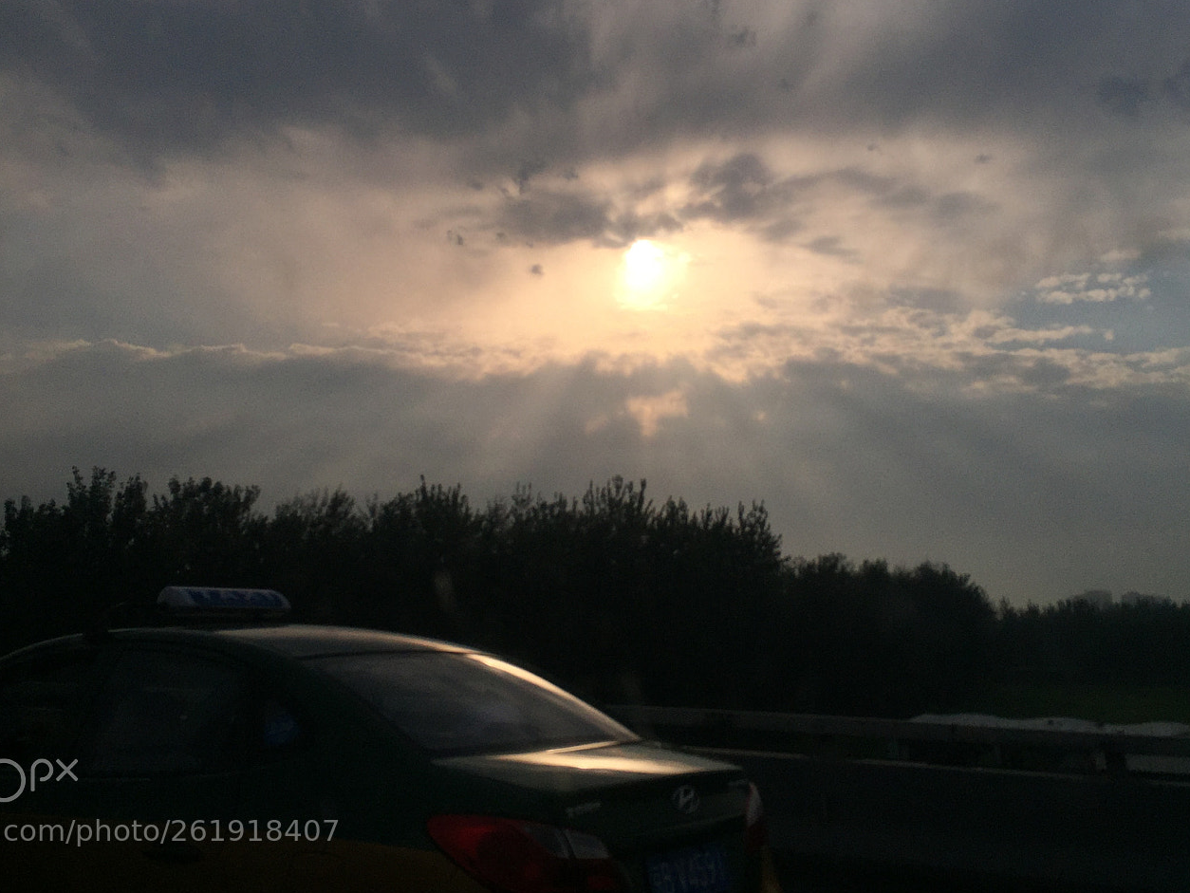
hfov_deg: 50.1
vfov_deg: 38.4
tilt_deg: +15.4
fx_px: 1272
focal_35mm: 37
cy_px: 336
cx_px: 602
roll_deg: +0.4
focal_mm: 4.15
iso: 32
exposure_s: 1/6623
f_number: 2.2
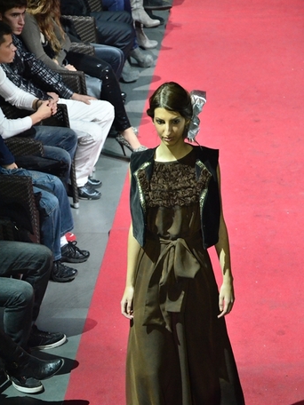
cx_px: 152
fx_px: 1768
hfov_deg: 9.8
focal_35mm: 151
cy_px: 220
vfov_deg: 13.1
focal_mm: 92
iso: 3200
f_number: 5.6
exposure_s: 1/125
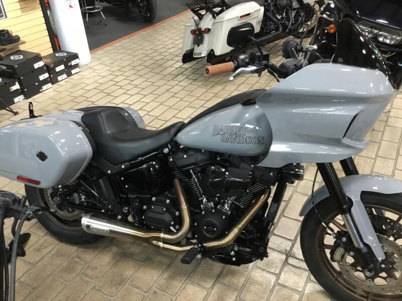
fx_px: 360
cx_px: 201
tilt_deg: -31.0
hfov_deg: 58.4
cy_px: 150
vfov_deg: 45.4
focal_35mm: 31
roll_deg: +3.0
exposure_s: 1/30
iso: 250
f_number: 2.4
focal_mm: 3.3
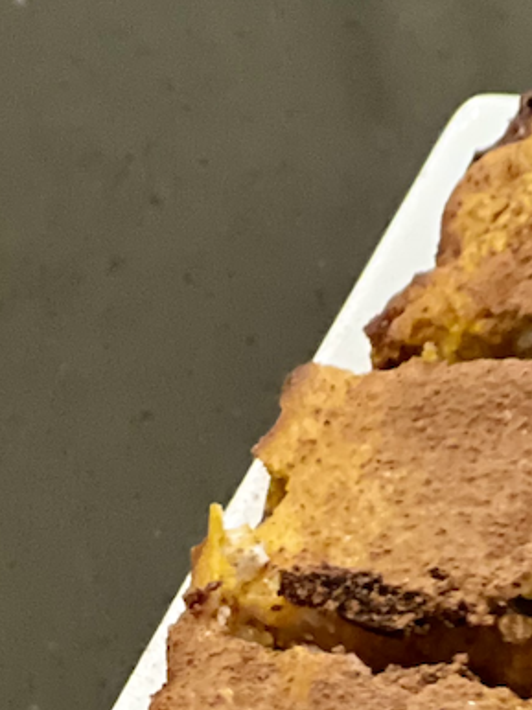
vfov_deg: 7.3
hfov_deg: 5.5
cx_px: 873
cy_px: 1095
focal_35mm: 266
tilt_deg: -45.8
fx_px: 5457
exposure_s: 1/24
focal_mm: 9
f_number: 2.8
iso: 320
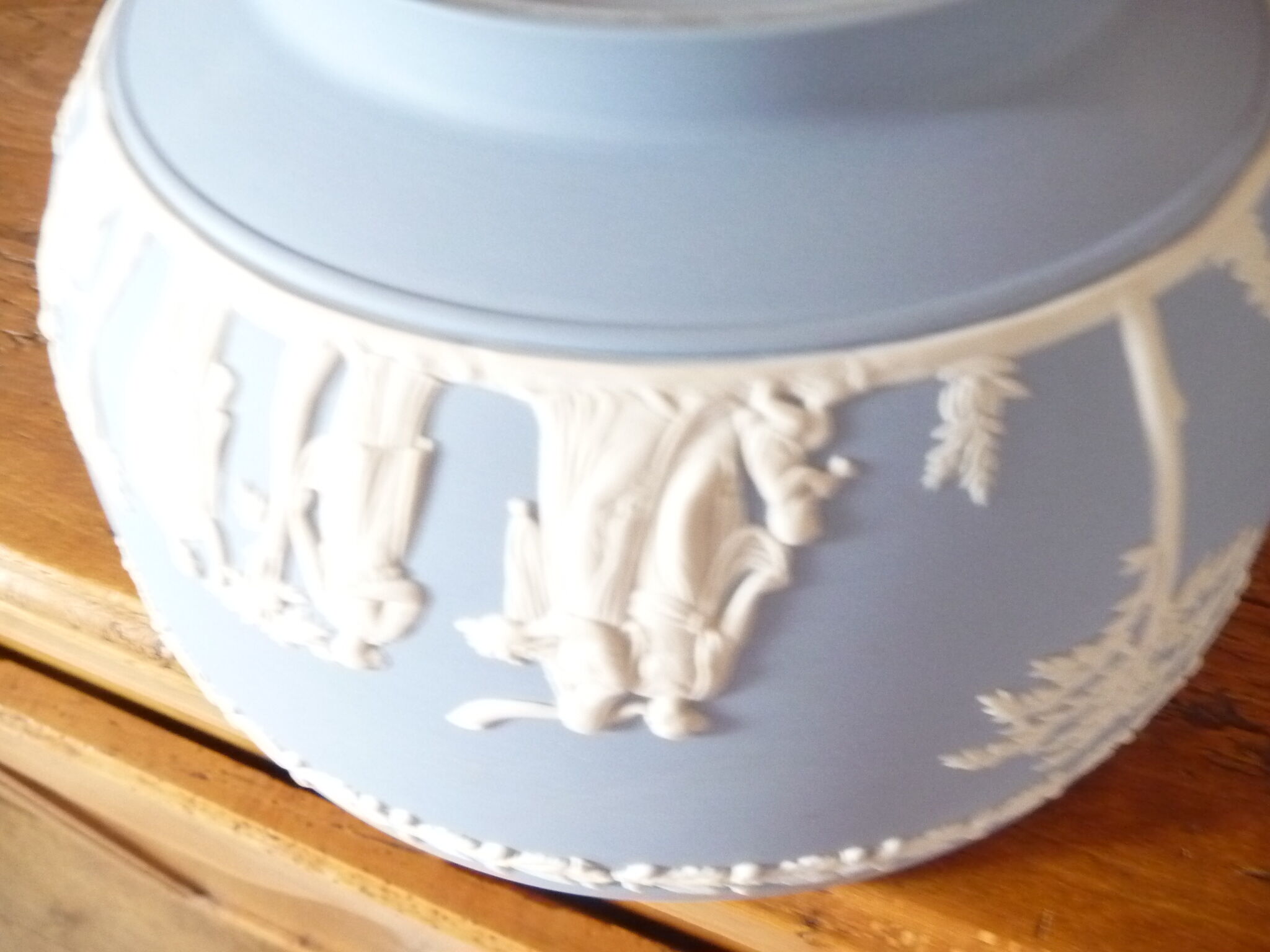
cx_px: 635
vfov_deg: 49.7
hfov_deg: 63.4
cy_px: 476
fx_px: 1027
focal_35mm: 28
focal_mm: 4.7
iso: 800
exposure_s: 1/8
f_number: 3.3
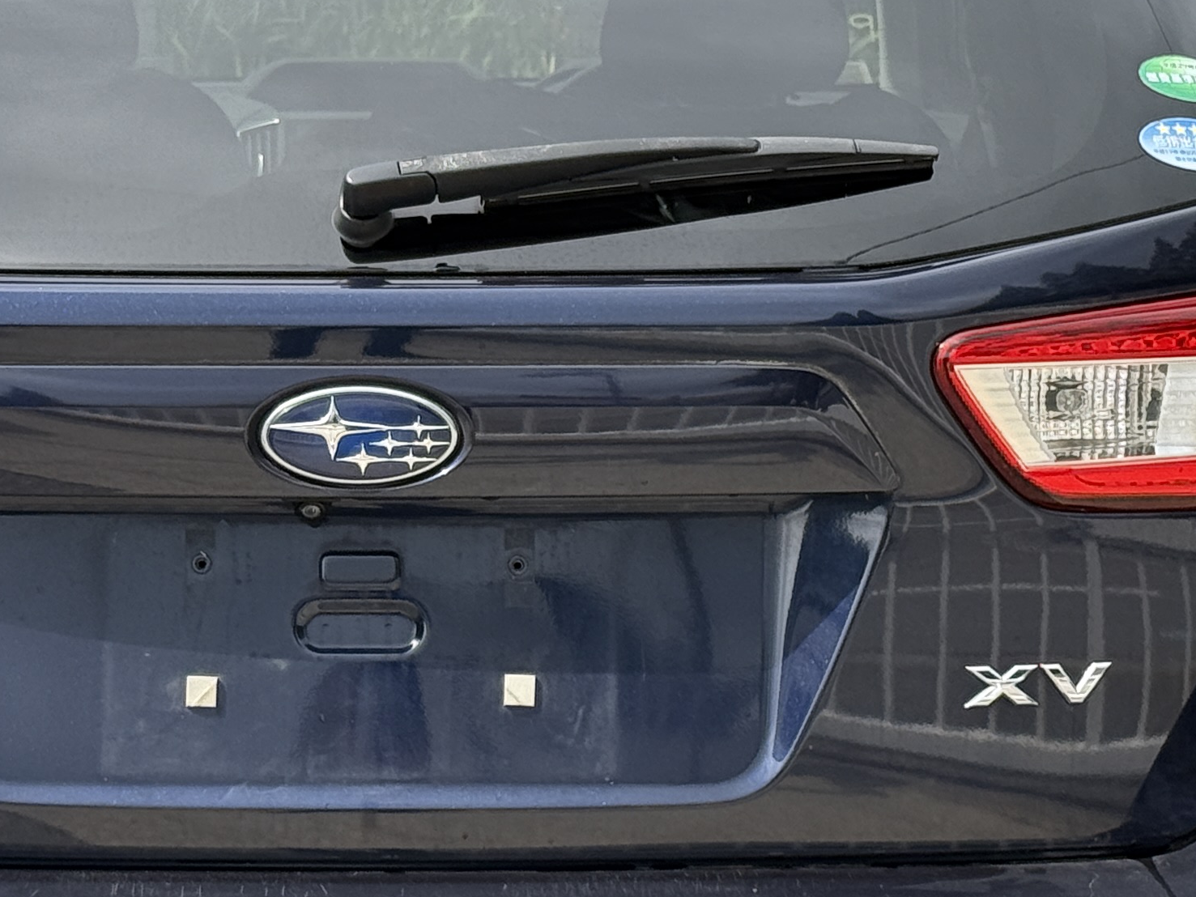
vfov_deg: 11.3
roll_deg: +1.3
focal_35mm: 131
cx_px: 343
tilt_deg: -9.0
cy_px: 553
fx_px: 4526
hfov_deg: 15.0
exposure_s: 1/1980
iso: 64
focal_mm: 6.76
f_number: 1.78
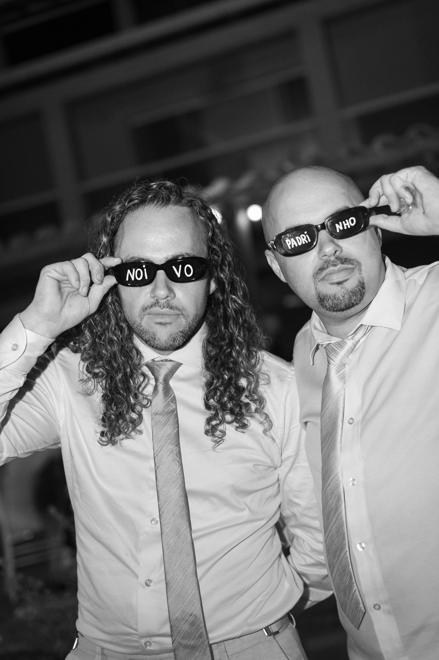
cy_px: 330
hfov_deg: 27.0
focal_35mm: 50
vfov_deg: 39.6
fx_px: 916
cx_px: 220
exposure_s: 1/200
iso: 800
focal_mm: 50
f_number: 1.8
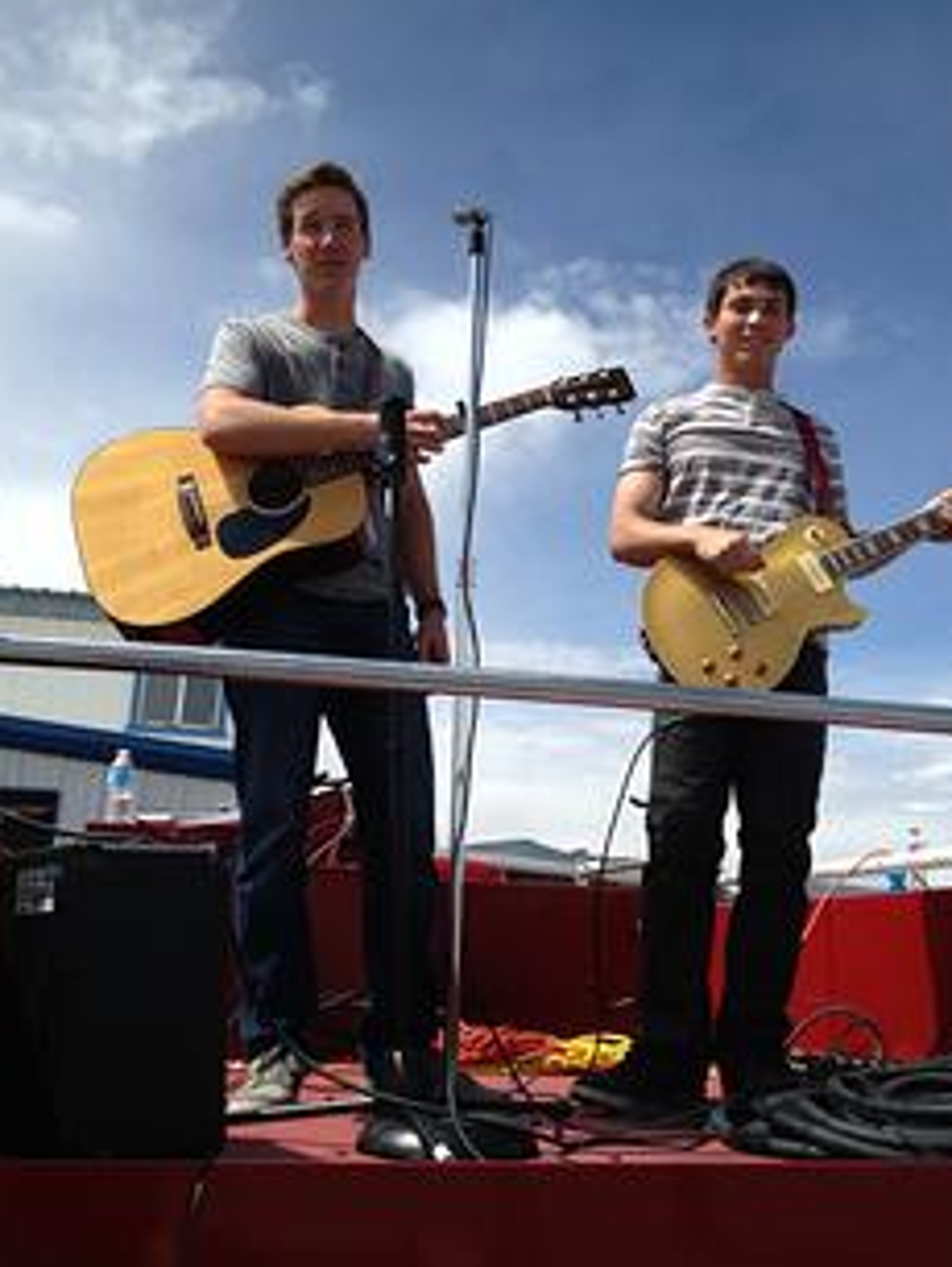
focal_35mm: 40
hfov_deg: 36.0
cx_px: 499
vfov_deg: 46.7
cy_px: 551
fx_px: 1465
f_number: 2.4
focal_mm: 4.28
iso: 50
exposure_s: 1/1905
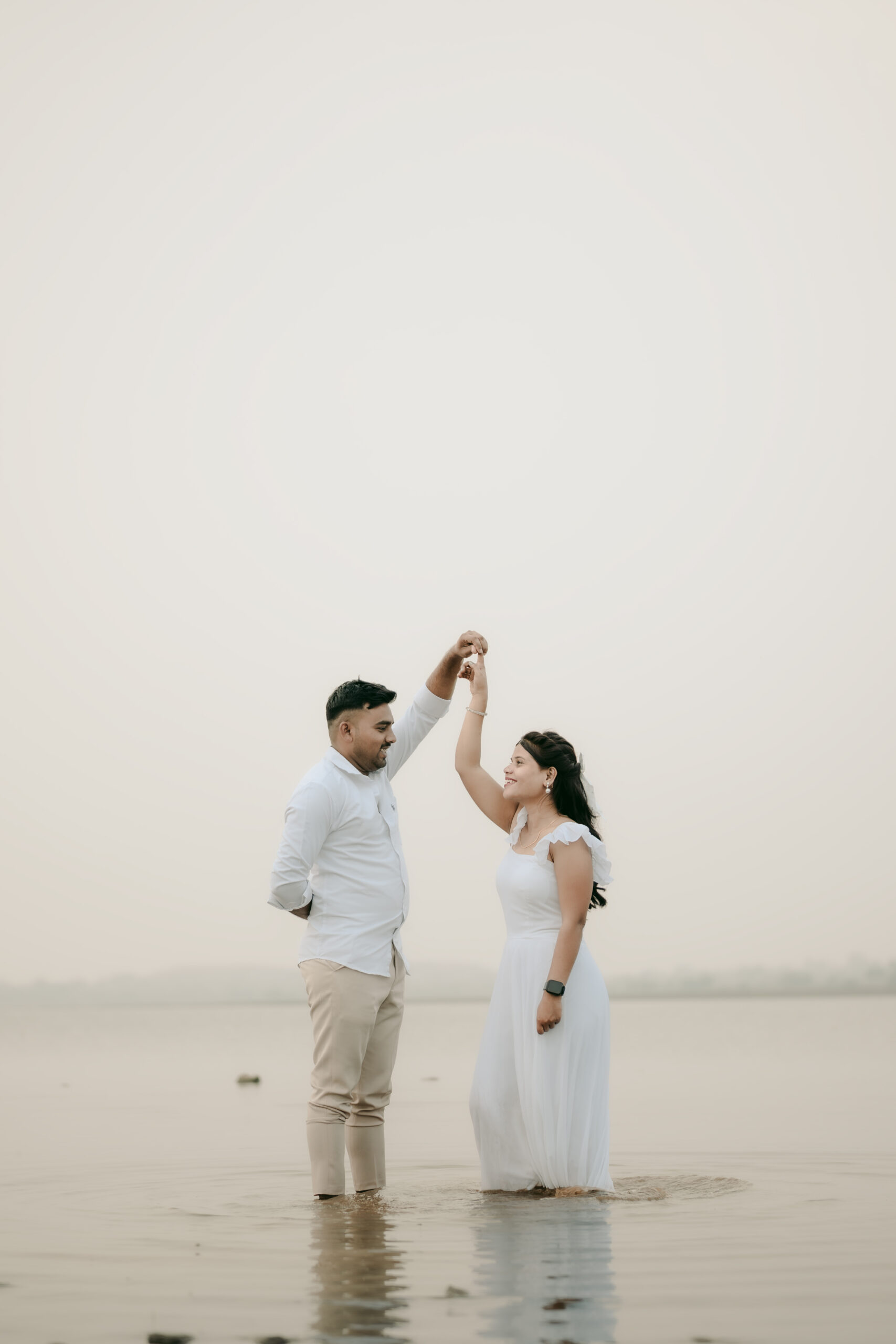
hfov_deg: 18.2
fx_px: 2799
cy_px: 672
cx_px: 448
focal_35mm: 75
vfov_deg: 27.0
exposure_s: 1/500
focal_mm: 50
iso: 100
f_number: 1.4
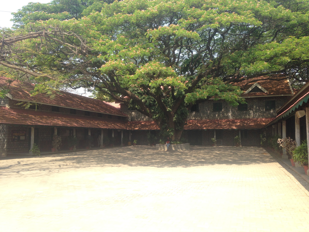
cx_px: 154
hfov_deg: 55.4
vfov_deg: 42.9
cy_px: 116
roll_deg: -0.7
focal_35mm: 33
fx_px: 295
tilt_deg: +3.2
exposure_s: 1/452
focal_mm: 4.12
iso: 50
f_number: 2.4
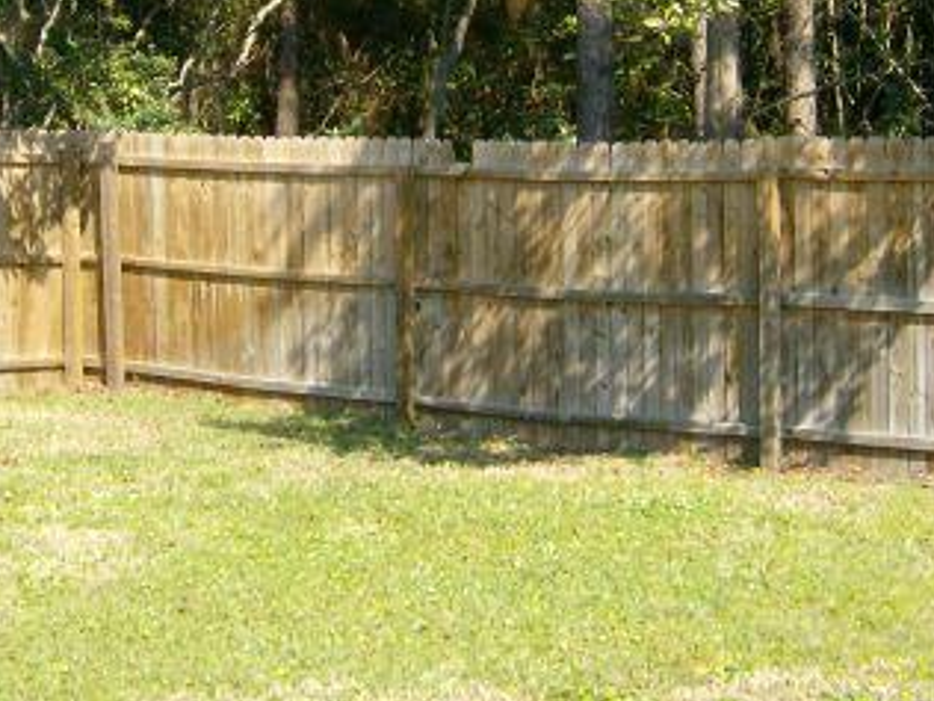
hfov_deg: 26.6
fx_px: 1970
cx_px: 375
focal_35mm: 73
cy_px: 41
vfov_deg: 19.7
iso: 100
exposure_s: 1/250
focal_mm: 6
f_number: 4.7
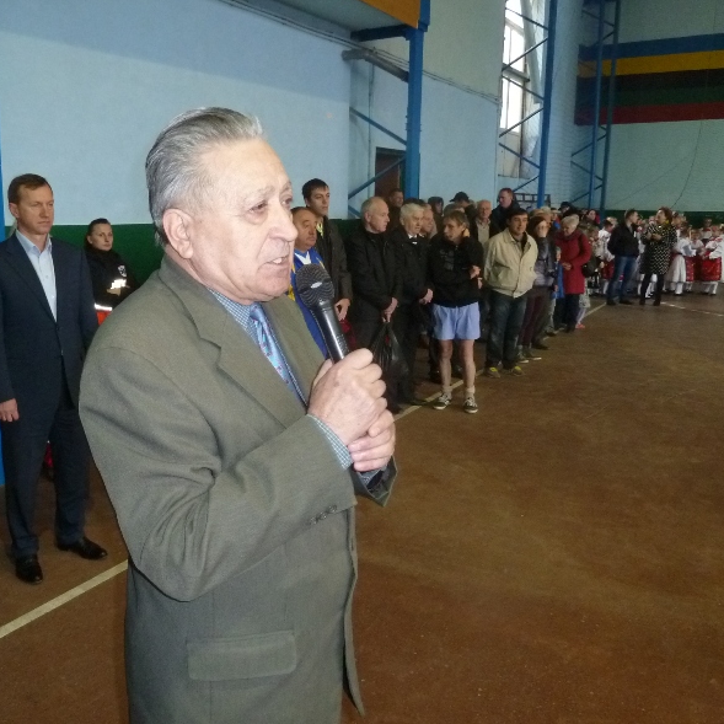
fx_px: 710
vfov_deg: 54.0
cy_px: 361
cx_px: 258
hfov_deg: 53.3
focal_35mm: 30
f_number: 3.3
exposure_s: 1/30
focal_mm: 4.1
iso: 400
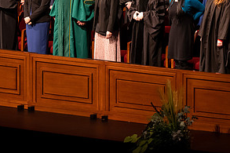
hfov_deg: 4.3
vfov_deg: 2.8
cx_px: 48
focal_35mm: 483
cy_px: -19
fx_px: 3084
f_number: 2.8
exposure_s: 1/160
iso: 2000
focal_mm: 200
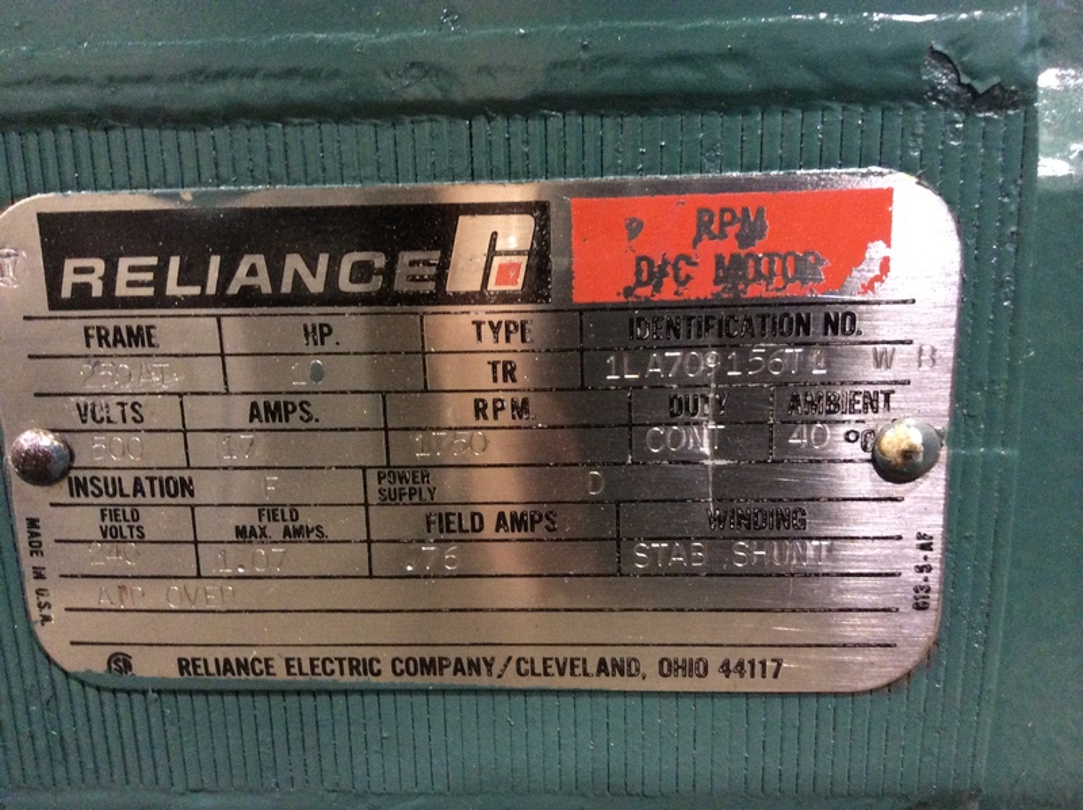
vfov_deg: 42.9
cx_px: 542
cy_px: 405
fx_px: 1031
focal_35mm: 33
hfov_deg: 55.4
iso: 320
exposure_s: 1/24
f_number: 2.4
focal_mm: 3.3
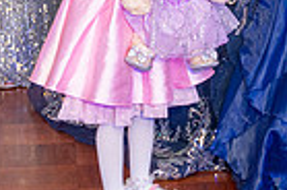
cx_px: 227
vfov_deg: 6.0
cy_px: -100
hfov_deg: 9.1
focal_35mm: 226
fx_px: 1798
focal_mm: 54
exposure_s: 1/200
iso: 1250
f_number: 2.8
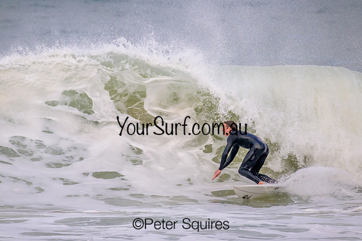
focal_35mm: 835
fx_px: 8402
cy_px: 120
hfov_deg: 2.5
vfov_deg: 1.6
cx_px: 181
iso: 2800
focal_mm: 800
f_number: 11
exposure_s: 1/2000
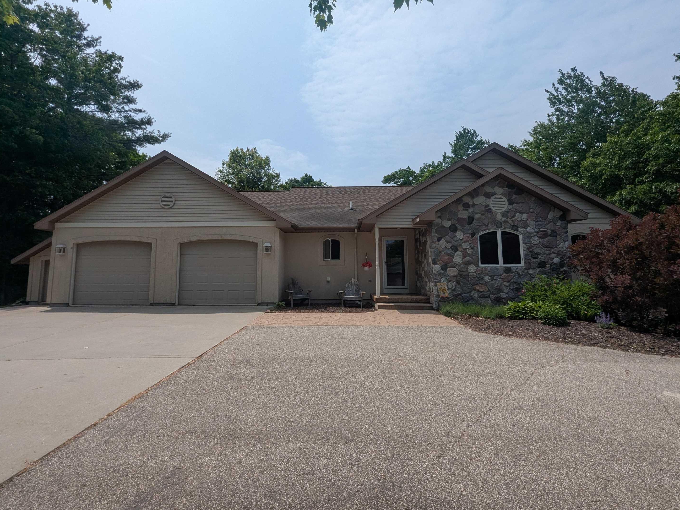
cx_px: 333
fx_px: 275
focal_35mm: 14
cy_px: 240
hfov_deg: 102.0
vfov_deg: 85.6
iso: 49
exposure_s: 1/3509
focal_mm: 1.95
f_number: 2.2
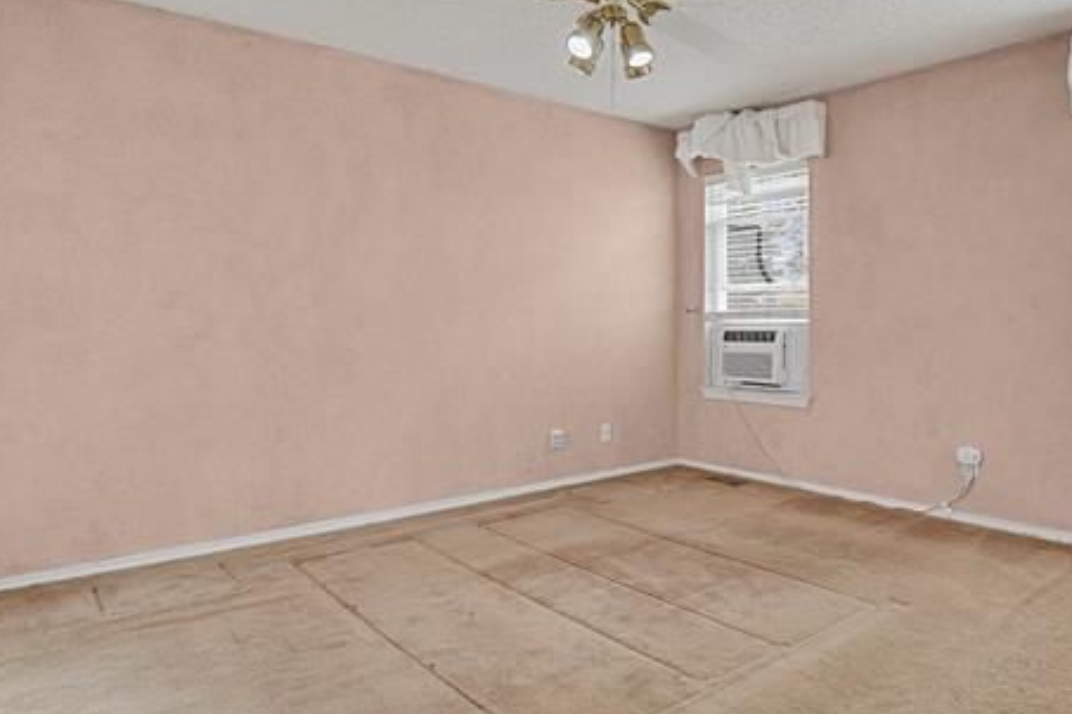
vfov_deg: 53.0
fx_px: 715
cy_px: 322
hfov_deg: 72.6
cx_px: 667
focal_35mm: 24
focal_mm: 17
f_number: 8
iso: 250
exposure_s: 4
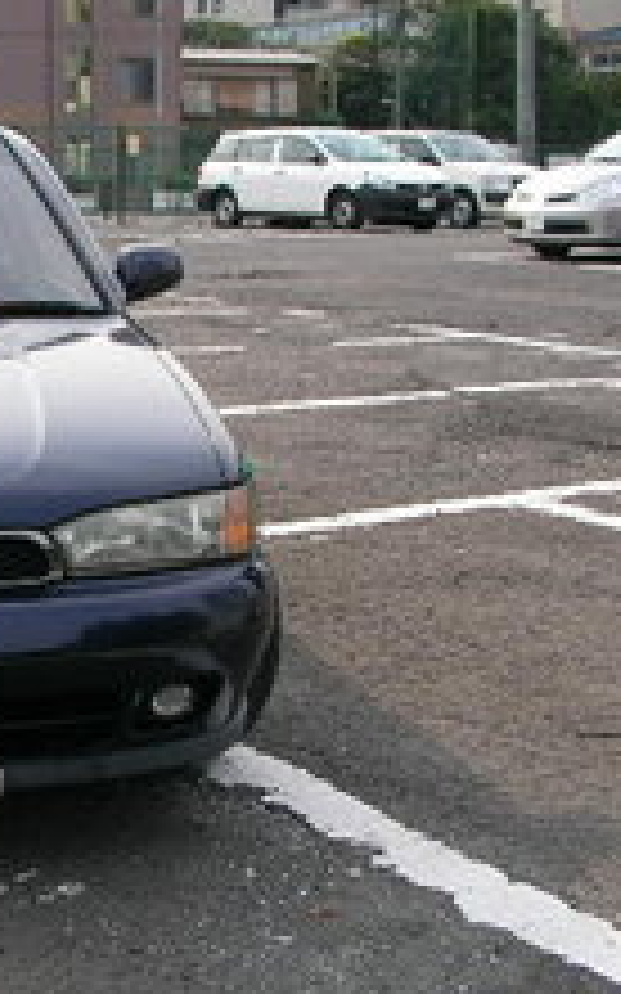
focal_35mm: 73
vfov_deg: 28.2
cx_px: -176
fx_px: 1978
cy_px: 481
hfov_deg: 16.9
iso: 50
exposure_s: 1/410
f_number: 3.5
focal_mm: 5.8
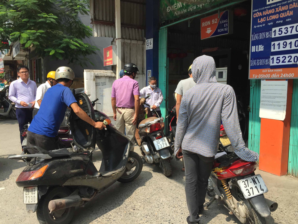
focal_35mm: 29
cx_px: 149
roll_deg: -1.5
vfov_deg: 48.2
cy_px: 112
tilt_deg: -7.7
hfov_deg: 61.7
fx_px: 250
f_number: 2.2
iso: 32
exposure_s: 1/1199
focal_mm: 4.15
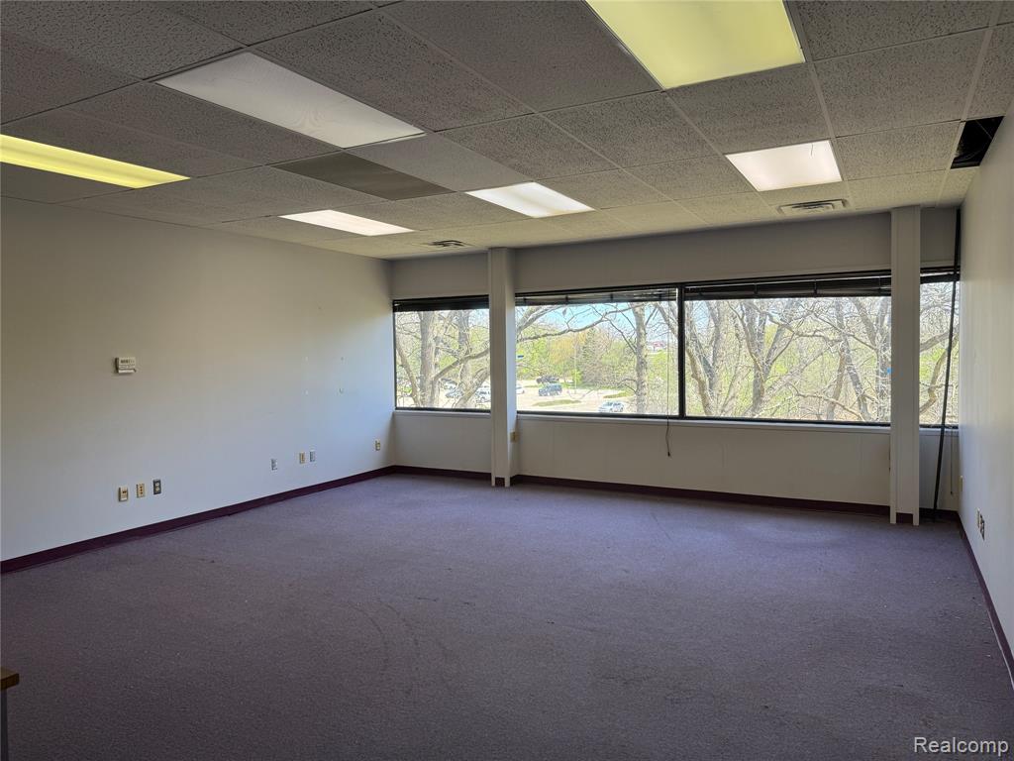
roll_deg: +1.3
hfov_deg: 71.6
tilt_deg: -1.7
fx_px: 703
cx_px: 507
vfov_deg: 56.8
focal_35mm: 24
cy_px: 380
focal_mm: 6.76
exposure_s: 1/240
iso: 100
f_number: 1.78
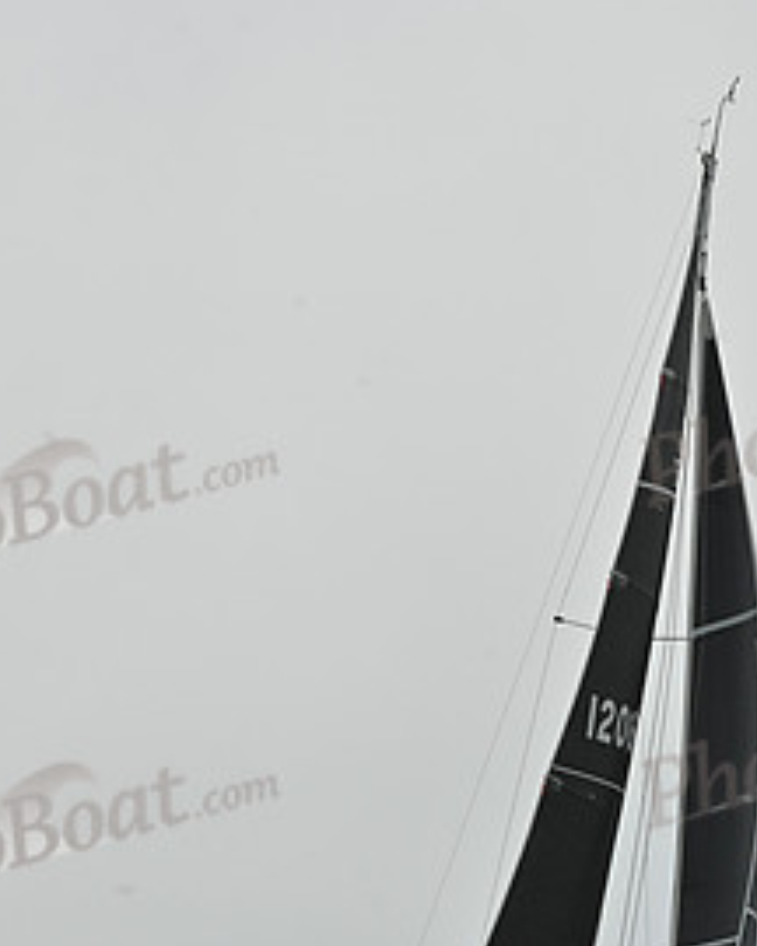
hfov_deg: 10.9
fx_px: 3949
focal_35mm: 141
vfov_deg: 13.5
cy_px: 971
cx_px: 461
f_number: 10
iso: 320
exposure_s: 1/1000
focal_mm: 70
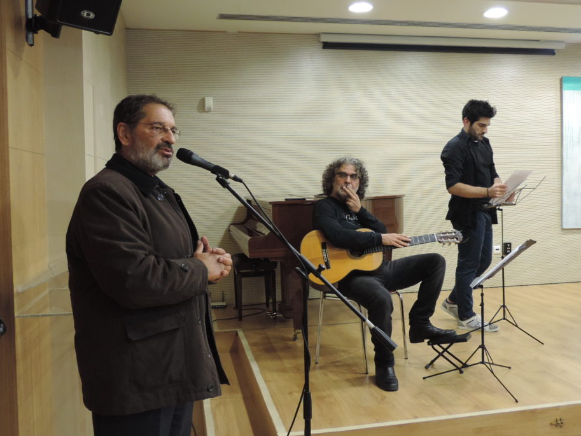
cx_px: 303
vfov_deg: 38.7
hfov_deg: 50.1
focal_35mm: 37
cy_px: 202
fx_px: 621
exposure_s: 1/15
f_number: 3.2
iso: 400
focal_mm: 5.8
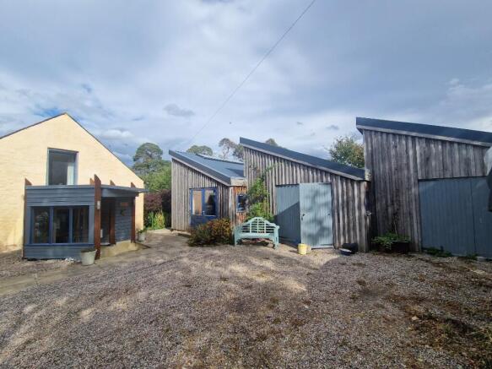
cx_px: 246
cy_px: 184
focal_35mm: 13
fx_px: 185
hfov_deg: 106.2
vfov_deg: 89.9
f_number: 2.2
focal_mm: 2.2
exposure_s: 1/2304
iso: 50
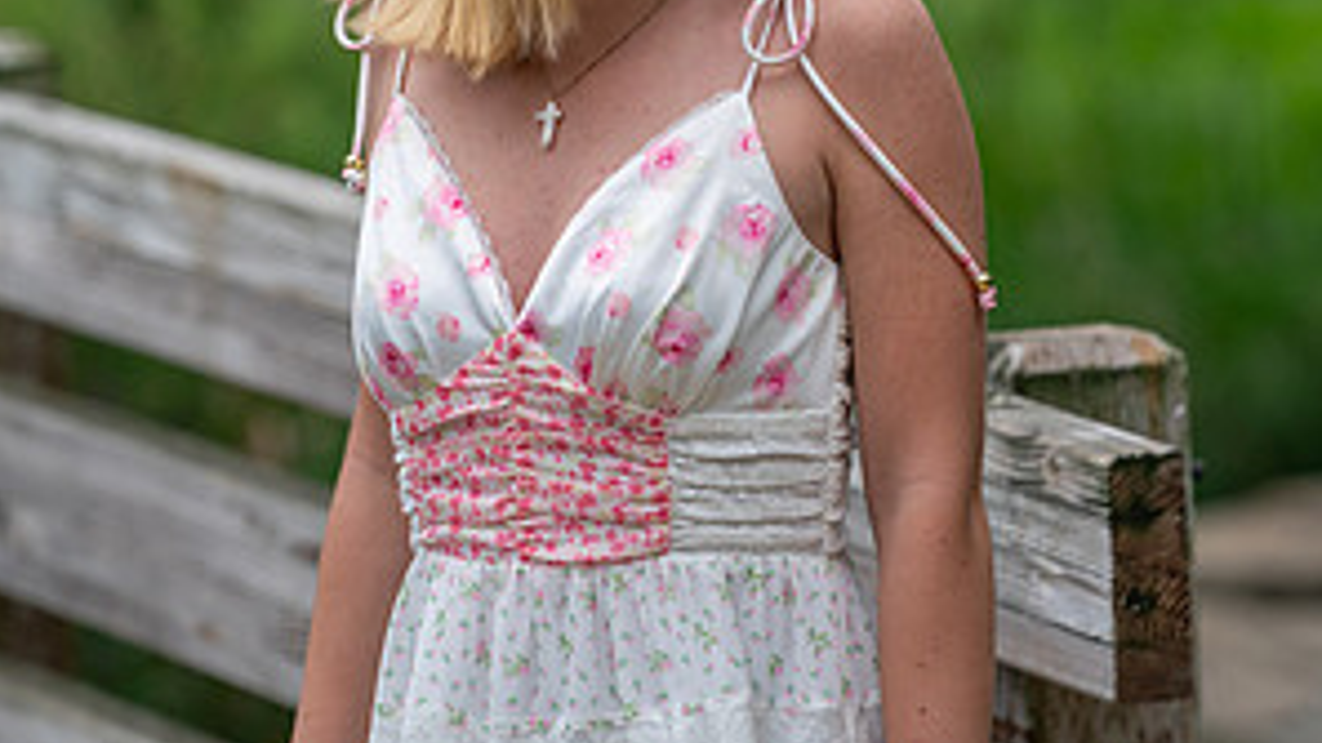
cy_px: 138
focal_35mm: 276
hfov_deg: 7.8
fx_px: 9674
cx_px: 659
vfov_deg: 4.4
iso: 200
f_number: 4
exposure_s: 1/200
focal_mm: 174
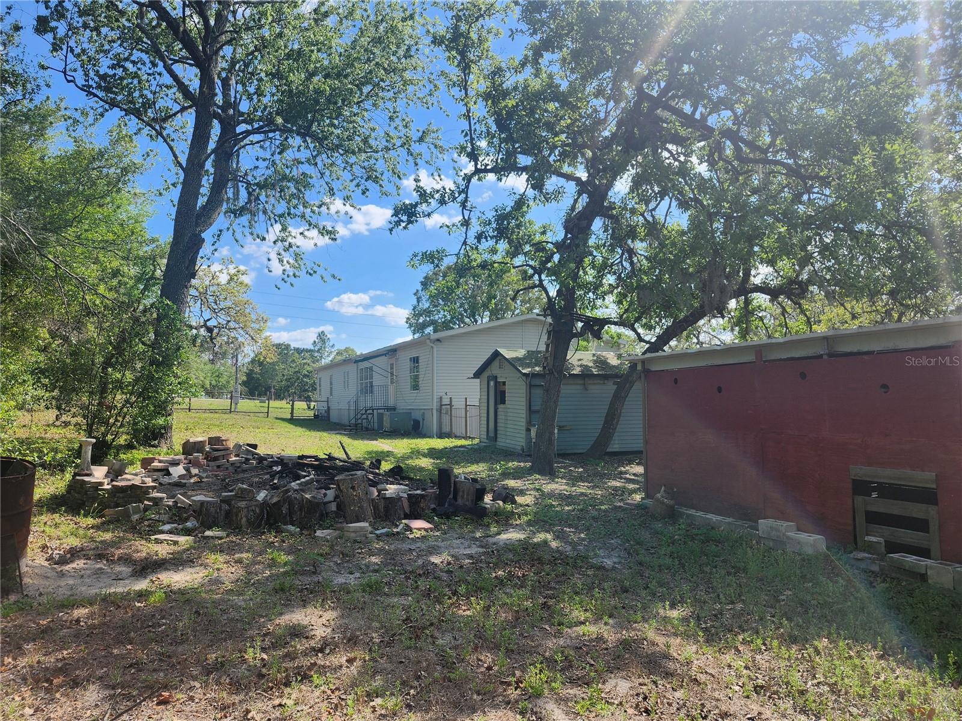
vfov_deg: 58.9
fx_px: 639
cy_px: 360
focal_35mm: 23
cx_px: 481
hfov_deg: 73.9
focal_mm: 5.54
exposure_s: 1/1038
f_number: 1.8
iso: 25
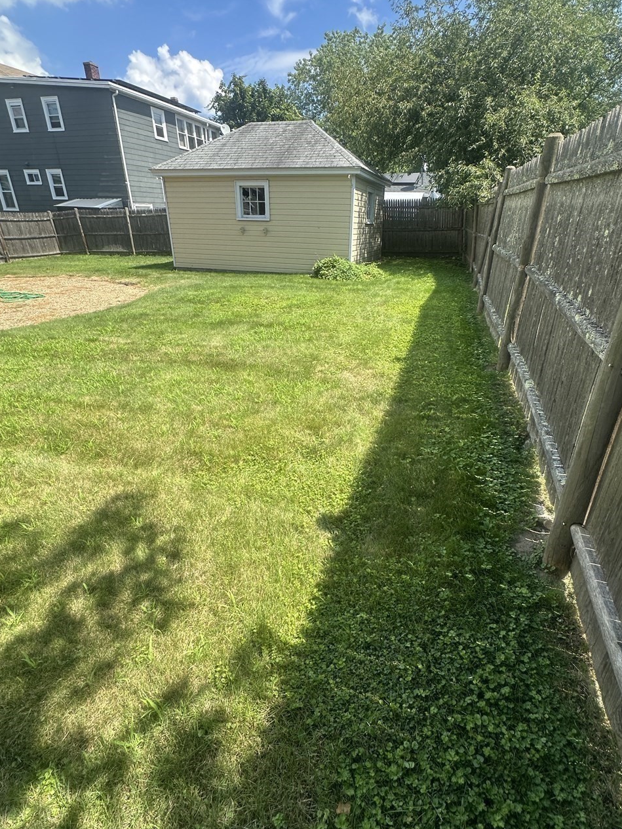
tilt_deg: -24.1
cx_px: 330
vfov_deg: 91.0
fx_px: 407
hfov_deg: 74.7
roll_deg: -0.4
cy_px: 413
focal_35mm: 17
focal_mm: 2.22
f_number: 2.2
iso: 40
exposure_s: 1/769
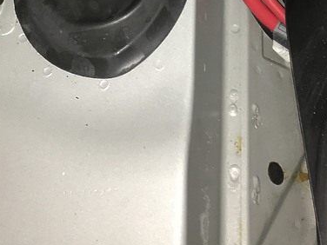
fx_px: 699
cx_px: 154
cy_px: -94
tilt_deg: -50.8
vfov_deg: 18.2
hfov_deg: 26.3
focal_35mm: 74
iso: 80
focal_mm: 4.15
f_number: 2.2
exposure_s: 1/16
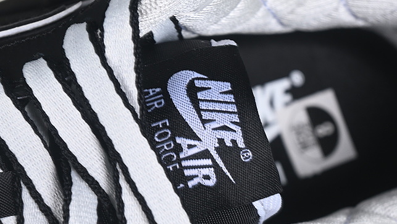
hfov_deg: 16.2
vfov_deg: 9.2
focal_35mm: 132
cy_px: 153
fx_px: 1390
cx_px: 170
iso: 160
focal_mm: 50
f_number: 6.3
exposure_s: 1/60
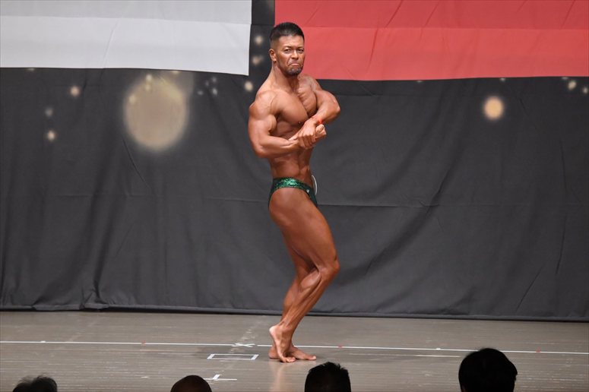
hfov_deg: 9.5
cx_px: 294
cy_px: 196
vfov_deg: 6.3
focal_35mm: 217
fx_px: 3549
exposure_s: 1/400
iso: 6400
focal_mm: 145
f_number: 5.6
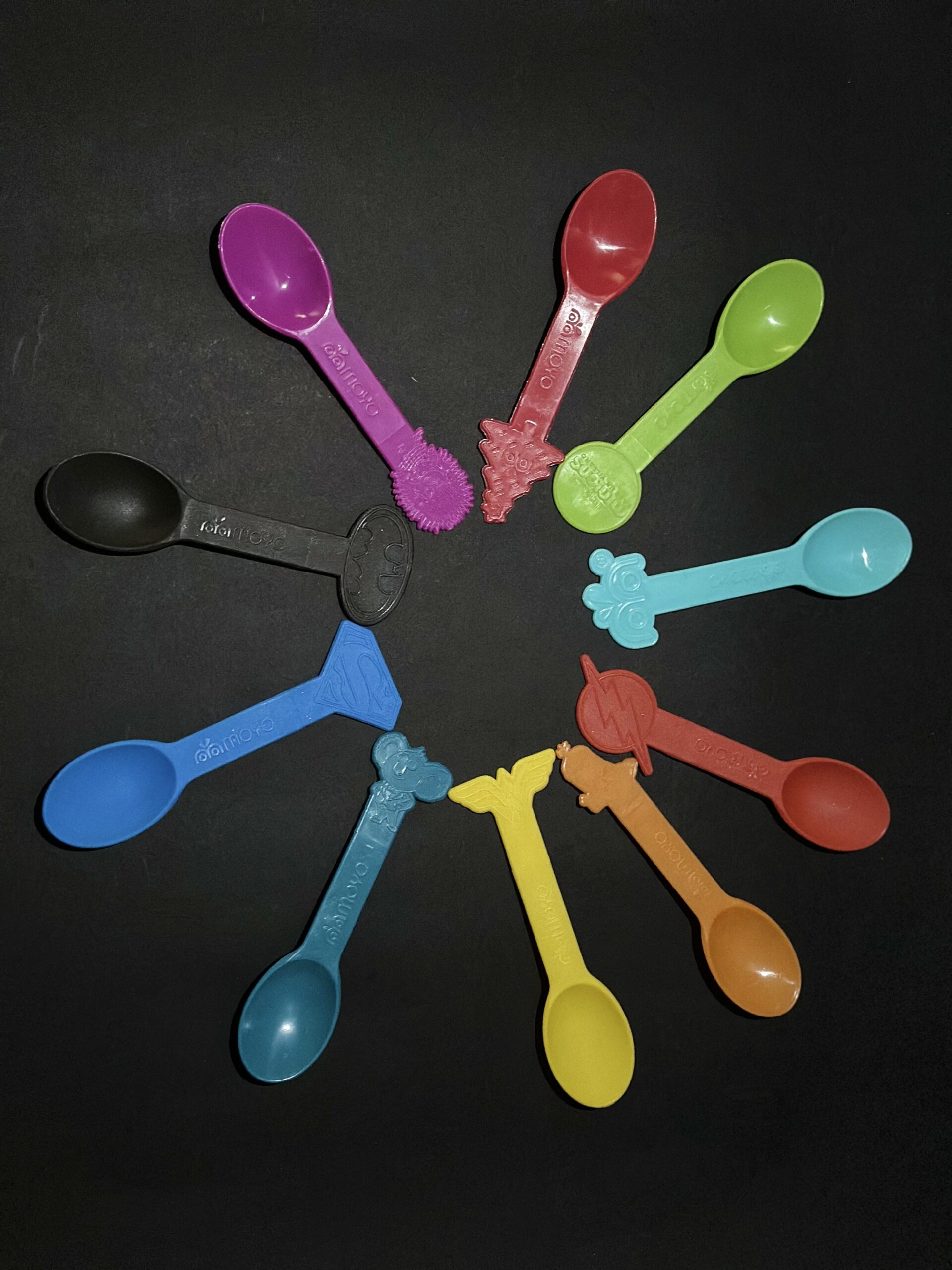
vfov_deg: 39.7
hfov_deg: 30.3
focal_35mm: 48
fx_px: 1760
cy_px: 635
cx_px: 476
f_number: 1.78
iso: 1000
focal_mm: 6.86
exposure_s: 1/16
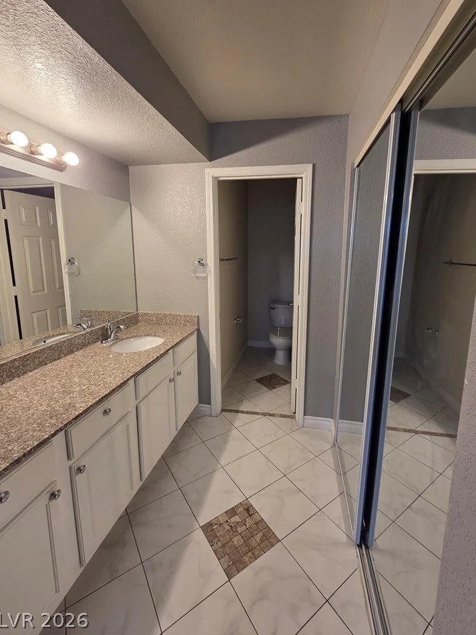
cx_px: 248
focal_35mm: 14
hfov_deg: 85.6
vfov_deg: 101.9
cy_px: 294
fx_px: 257
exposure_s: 1/120
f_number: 2.2
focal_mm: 2.2
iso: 100
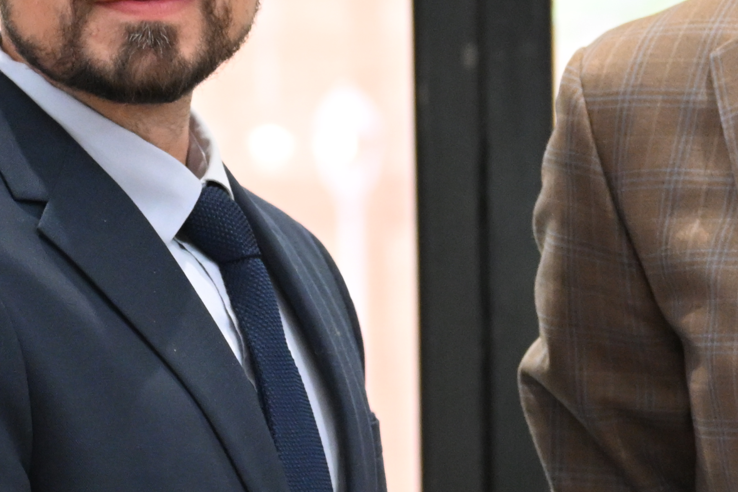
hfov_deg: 5.3
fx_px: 7974
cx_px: 606
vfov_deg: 3.5
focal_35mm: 389
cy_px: 194
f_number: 5
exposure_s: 1/60
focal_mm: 82
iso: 2800
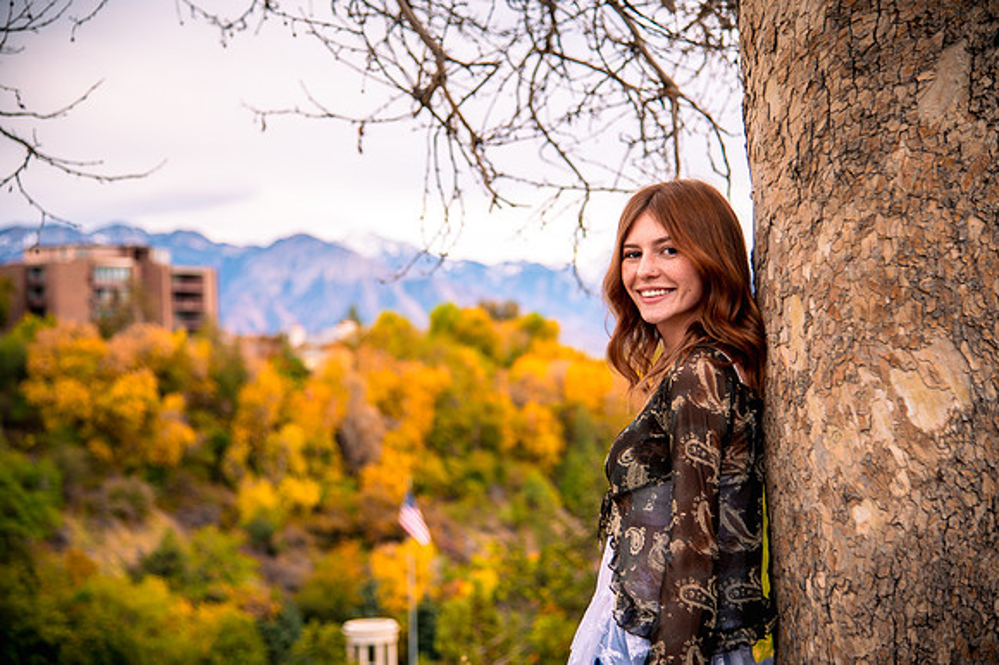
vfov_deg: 19.4
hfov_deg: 28.9
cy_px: 332
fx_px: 1941
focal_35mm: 70
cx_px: 500
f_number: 4
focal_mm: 70
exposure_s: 1/200
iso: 200
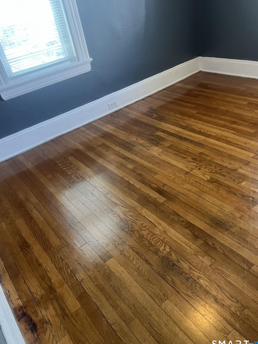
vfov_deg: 65.3
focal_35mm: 27
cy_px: 172
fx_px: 268
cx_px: 132
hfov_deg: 51.3
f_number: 1.5
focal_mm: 5.7
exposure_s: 1/60
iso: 320
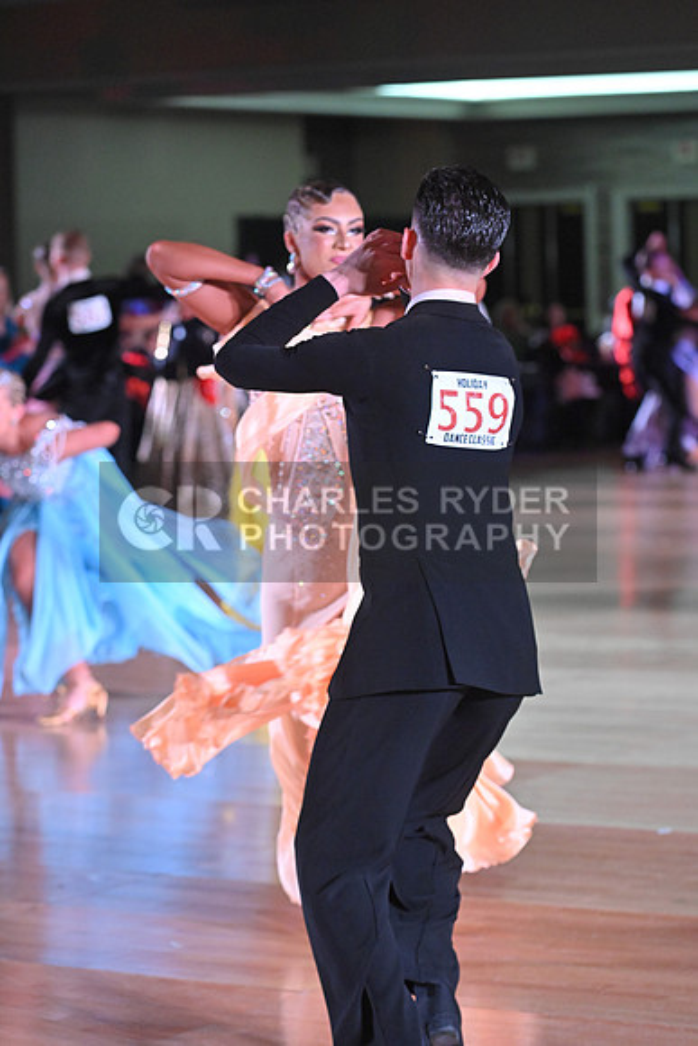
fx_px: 3488
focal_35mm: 120
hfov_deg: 11.4
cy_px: 523
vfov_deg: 17.1
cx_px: 349
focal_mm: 120
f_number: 5
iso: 5000
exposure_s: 1/400
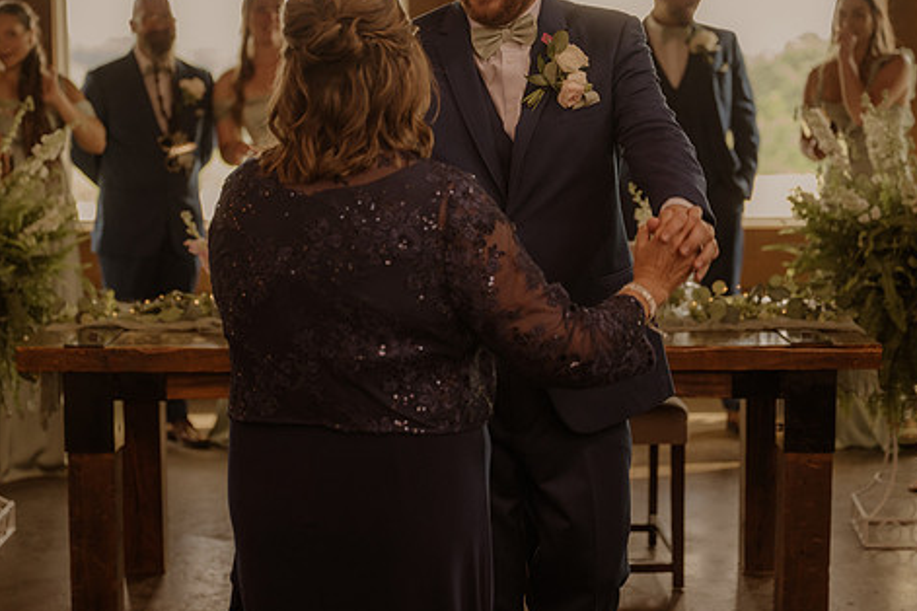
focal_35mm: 80
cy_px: 254
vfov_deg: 17.1
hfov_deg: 25.3
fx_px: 2038
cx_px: 405
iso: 1000
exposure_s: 1/200
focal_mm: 65
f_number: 2.8
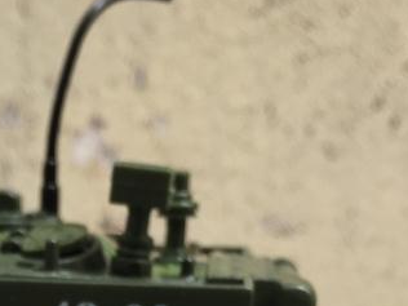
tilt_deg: -15.6
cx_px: -41
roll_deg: -1.9
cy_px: 427
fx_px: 1108
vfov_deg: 14.8
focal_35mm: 94
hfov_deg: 19.9
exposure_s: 1/108
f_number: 2.2
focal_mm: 4.15
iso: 32
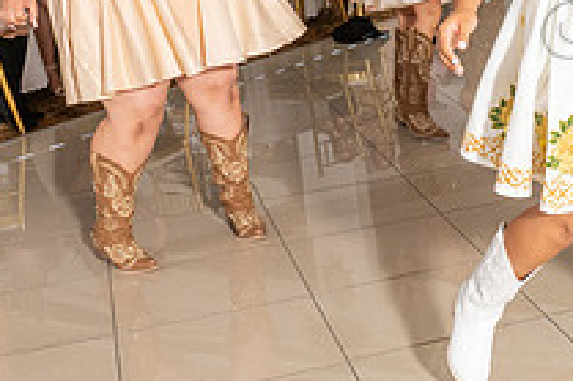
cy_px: 100
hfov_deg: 24.4
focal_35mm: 78
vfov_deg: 17.4
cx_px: 621
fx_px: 1240
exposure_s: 1/200
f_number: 7.1
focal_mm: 24
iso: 800
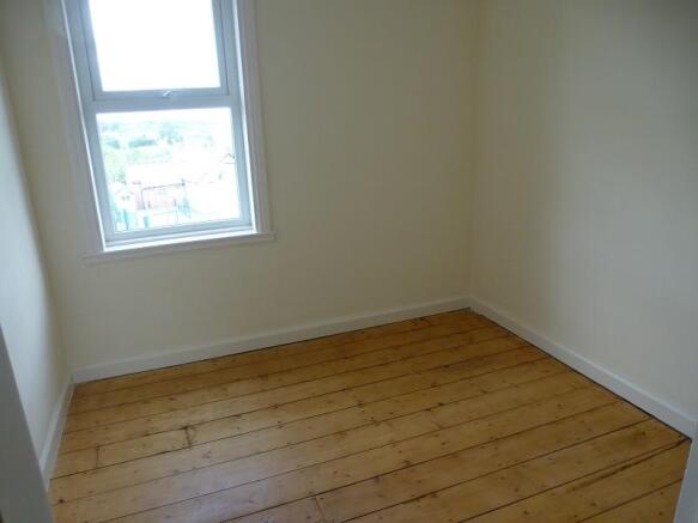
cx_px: 349
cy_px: 262
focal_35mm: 24
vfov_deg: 56.8
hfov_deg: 71.6
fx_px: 484
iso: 160
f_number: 3.3
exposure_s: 1/60
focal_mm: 4.3
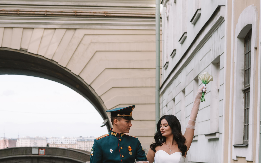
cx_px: 131
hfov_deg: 27.5
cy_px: 173
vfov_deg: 16.9
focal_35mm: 75
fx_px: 533
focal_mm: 49
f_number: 4.5
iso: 100
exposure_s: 1/250
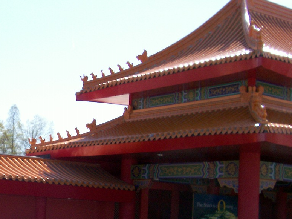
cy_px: 161
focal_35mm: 73
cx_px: 37
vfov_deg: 20.0
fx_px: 616
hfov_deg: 25.9
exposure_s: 1/291
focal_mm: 5.6
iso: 80
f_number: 5.1
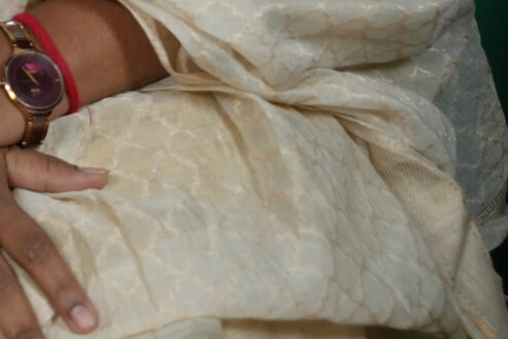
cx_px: -573
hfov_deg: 9.5
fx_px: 2817
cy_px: -532
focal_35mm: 200
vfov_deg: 6.5
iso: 400
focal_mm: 38.7
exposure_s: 1/160
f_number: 4
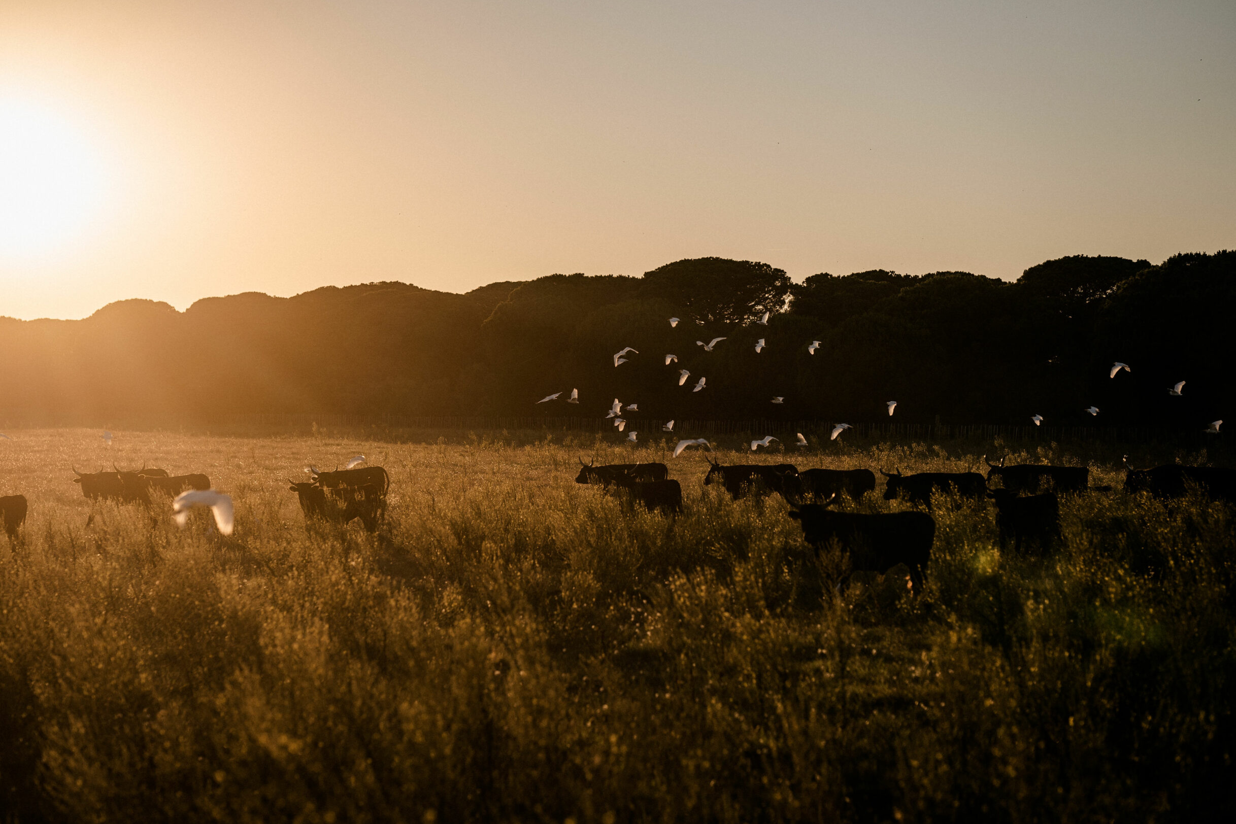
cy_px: 408
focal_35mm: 94
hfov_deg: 21.7
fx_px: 3227
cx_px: 609
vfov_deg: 14.6
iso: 50
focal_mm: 85
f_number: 2.5
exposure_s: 1/6400
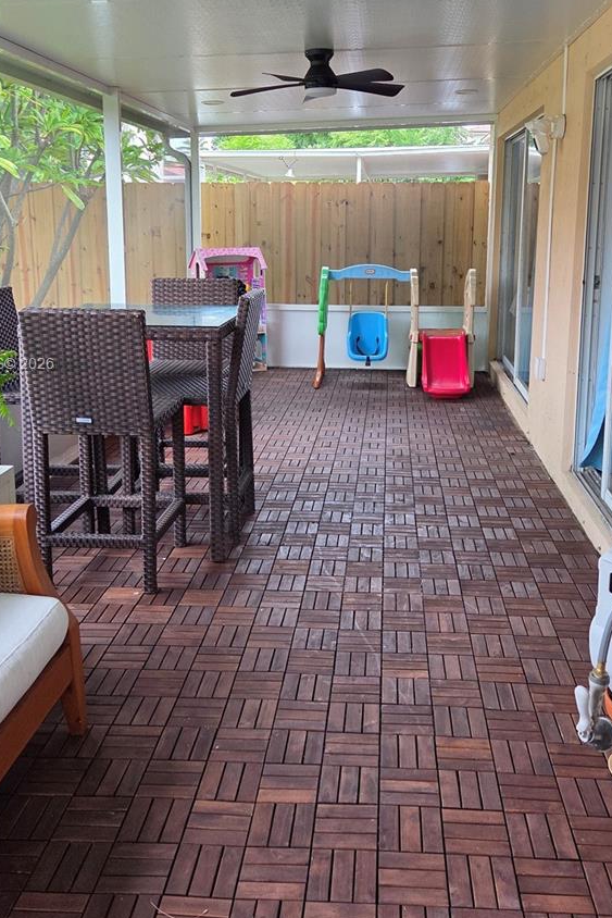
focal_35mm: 34
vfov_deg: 55.4
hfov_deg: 38.8
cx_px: 342
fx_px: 867
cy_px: 365
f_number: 1.8
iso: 125
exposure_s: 1/180
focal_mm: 5.4
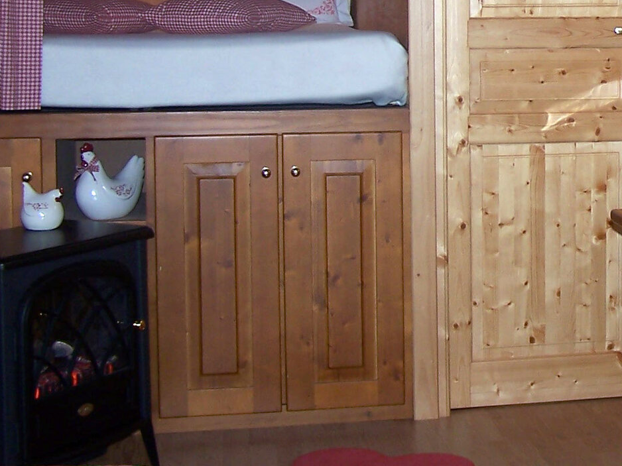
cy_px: 42
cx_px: 648
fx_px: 1491
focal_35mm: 83
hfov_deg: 22.5
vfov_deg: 17.5
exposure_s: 1/60
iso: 80
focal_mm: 6.3
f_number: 2.8
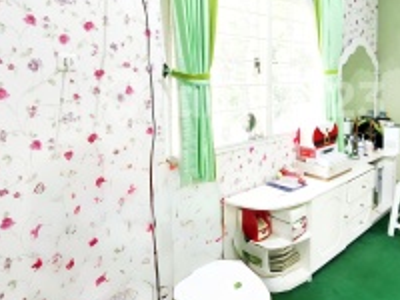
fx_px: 312
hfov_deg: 64.7
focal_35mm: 27
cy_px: 100
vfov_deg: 50.4
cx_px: 242
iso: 160
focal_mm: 1.91
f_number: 2.2
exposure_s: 1/33.3
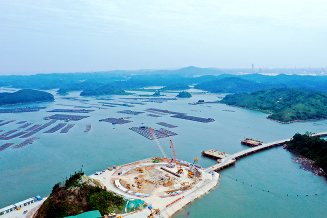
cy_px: 115
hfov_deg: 61.8
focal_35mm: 30
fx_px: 273
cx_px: 174
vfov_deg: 43.6
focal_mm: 10.26
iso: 100
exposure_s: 1/120
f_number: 10
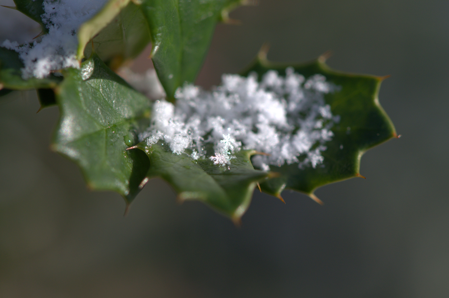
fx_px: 1961
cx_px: 224
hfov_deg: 13.1
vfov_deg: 8.7
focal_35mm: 158
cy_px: 149
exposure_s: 1/1000
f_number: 6.3
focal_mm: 105
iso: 500
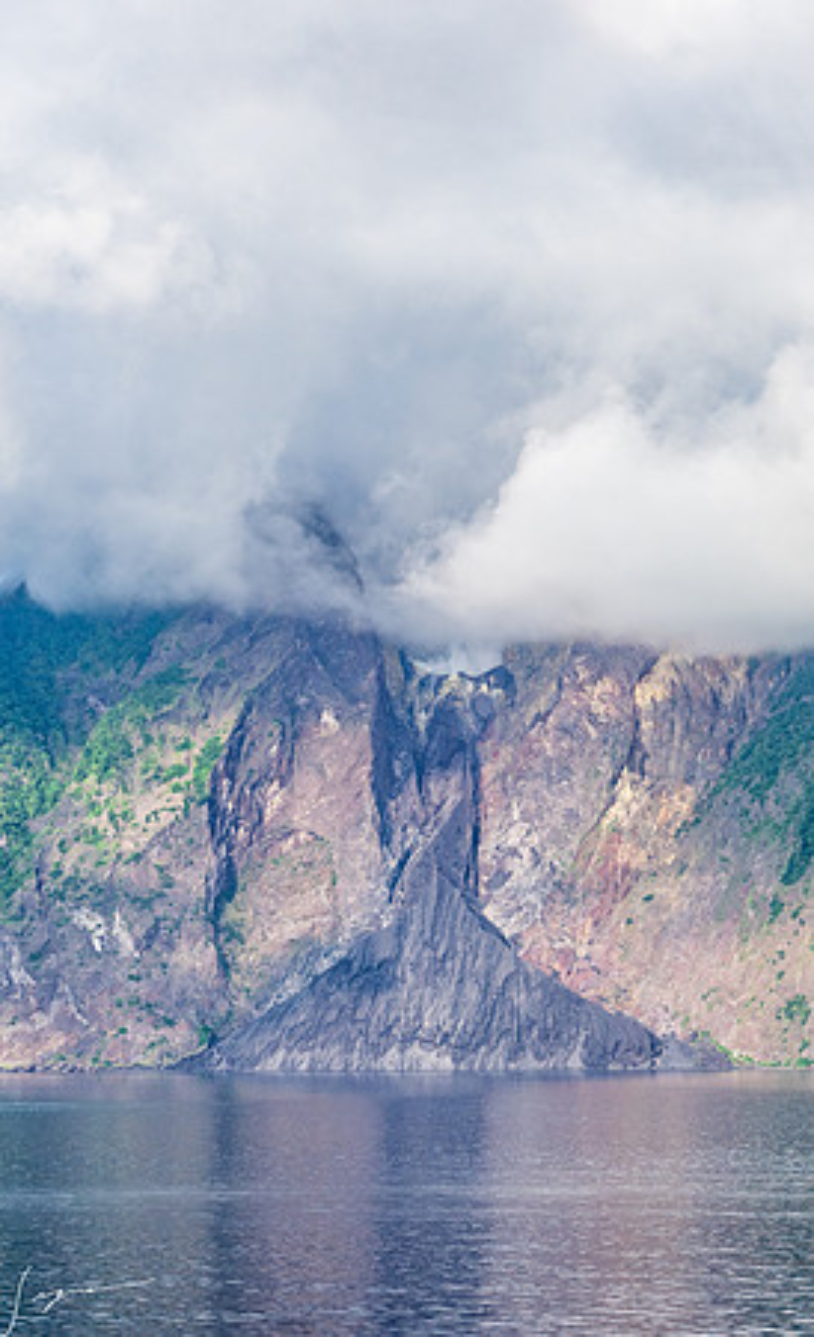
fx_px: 4649
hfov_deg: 10.0
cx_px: 452
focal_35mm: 129
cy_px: 737
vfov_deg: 16.4
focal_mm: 70
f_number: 8
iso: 220
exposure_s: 1/320
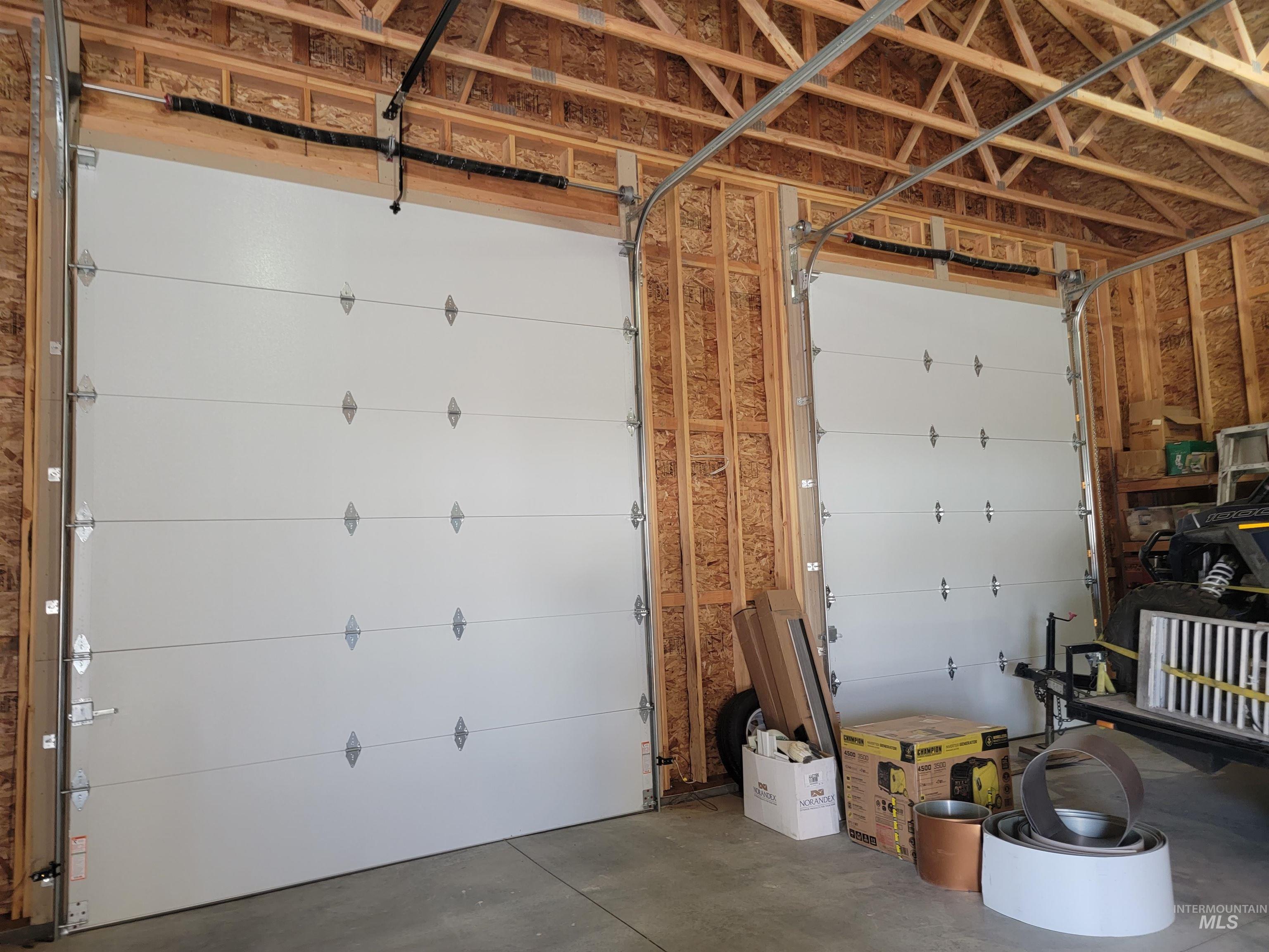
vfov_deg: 56.8
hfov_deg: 71.6
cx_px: 634
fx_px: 880
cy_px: 476
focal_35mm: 24
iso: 250
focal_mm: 6.7
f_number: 1.8
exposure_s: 1/40
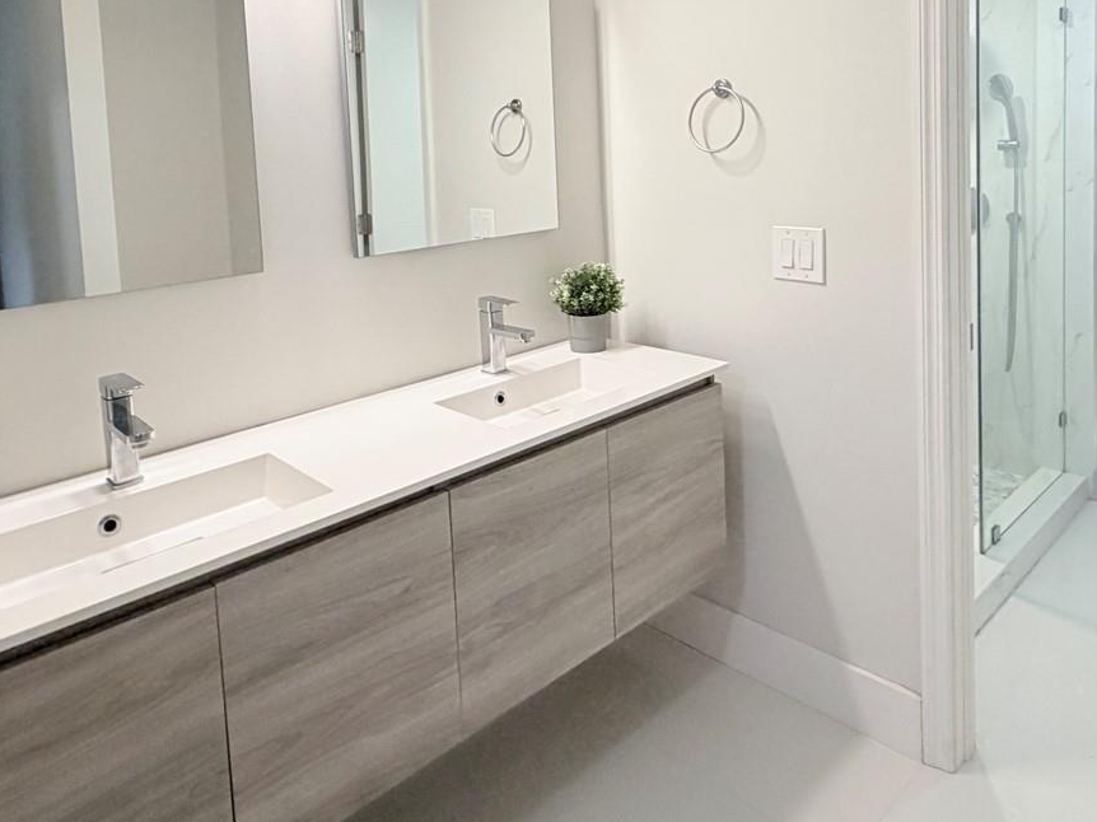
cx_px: 543
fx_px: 824
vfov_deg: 50.9
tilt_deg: -4.5
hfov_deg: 67.3
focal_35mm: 26
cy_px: 210
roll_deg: +3.1
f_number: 2.2
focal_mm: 2.22
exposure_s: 1/120
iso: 200
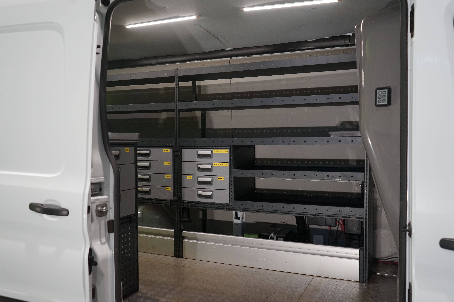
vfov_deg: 42.3
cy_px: 151
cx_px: 227
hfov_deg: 60.3
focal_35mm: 31
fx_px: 391
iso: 1250
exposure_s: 1/160
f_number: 4
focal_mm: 31
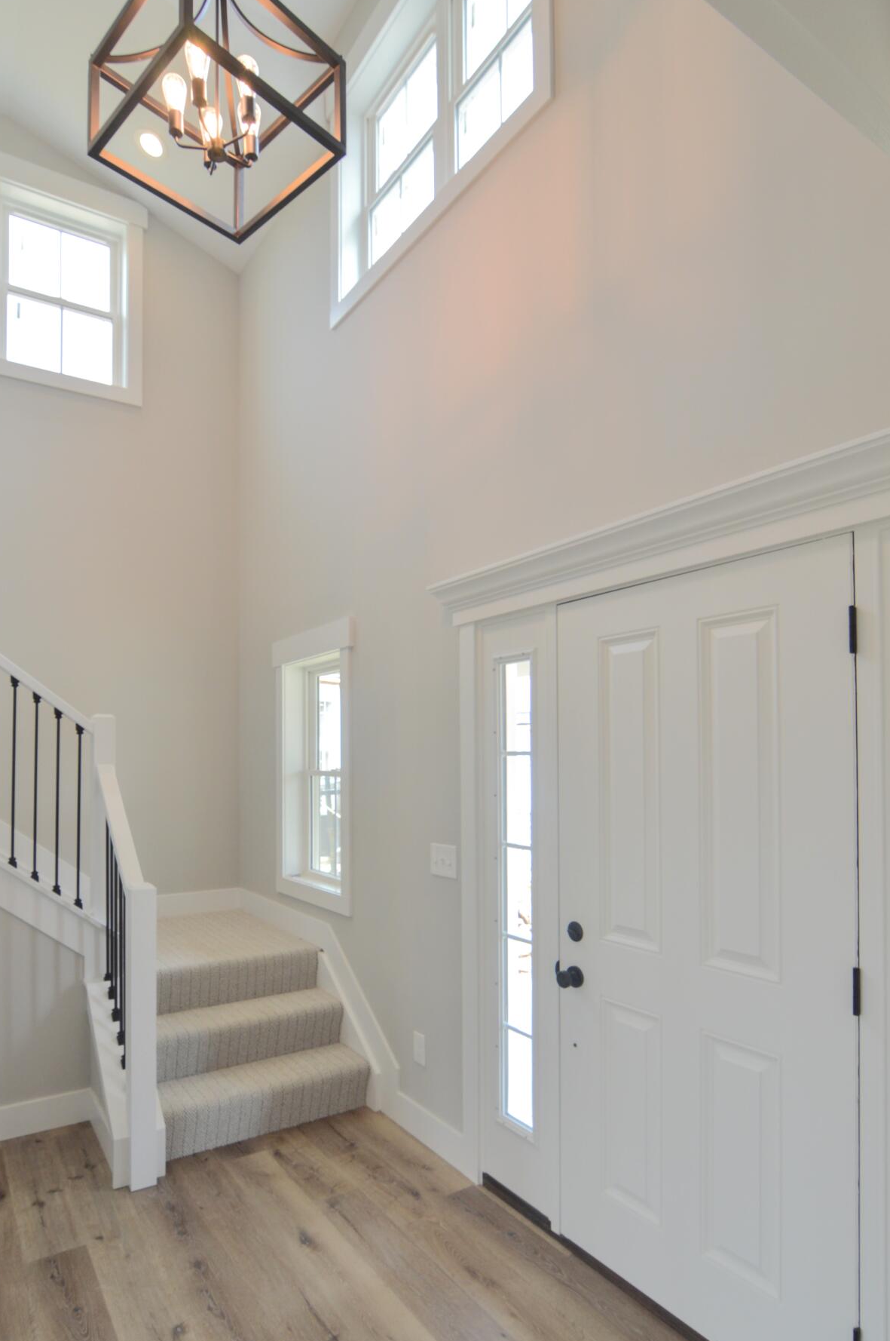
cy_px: 743
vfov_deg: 88.0
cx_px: 395
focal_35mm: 19
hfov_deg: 65.4
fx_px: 690
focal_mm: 11
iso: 180
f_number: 5.6
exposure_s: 1/60
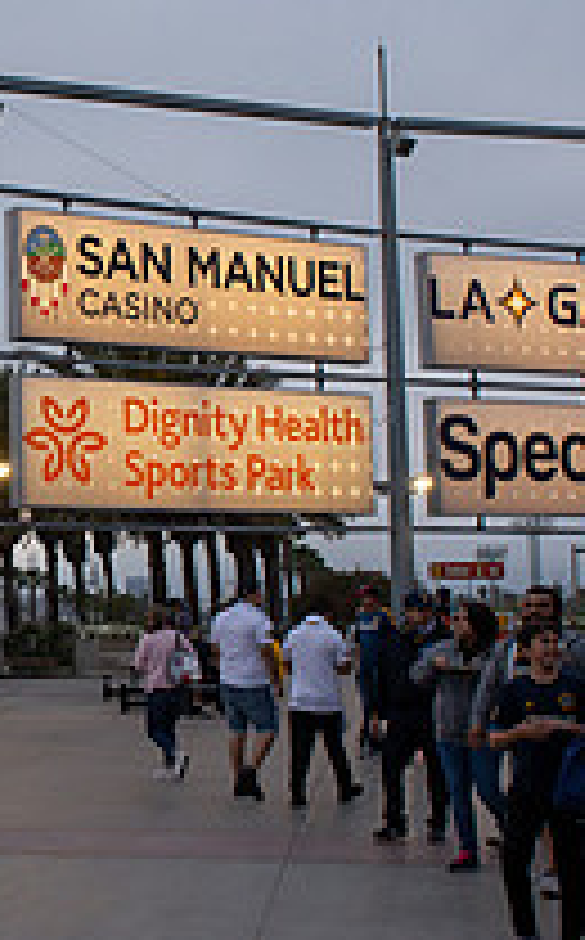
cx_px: -184
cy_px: 439
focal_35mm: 68
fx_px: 1741
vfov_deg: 30.2
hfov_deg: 17.8
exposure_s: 1/80
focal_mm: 24
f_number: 10
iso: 400
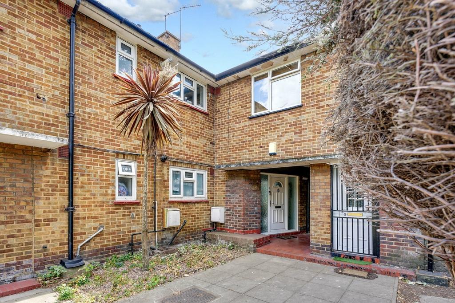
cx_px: 228
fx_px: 214
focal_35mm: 17
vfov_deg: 70.8
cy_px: 152
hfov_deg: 93.6
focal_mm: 16.9
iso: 200
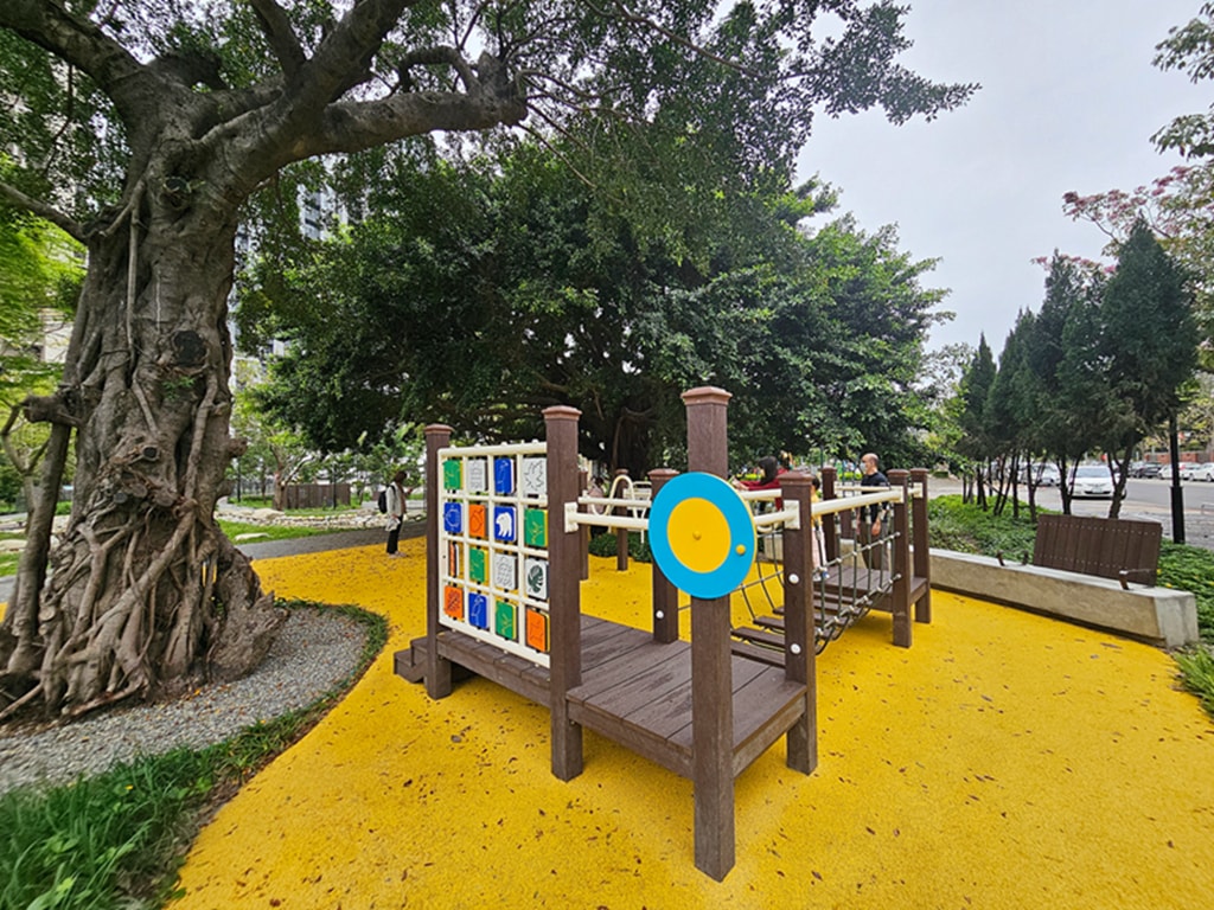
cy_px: 455
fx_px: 456
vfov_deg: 89.9
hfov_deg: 106.2
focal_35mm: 13
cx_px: 607
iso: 50
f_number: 2.2
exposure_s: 1/801
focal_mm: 2.2
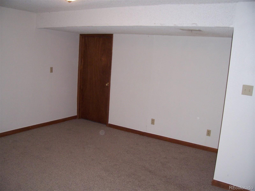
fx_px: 250
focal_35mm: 34
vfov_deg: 41.8
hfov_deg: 54.0
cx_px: 128
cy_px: 96
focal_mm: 5.6
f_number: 2.7
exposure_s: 1/60
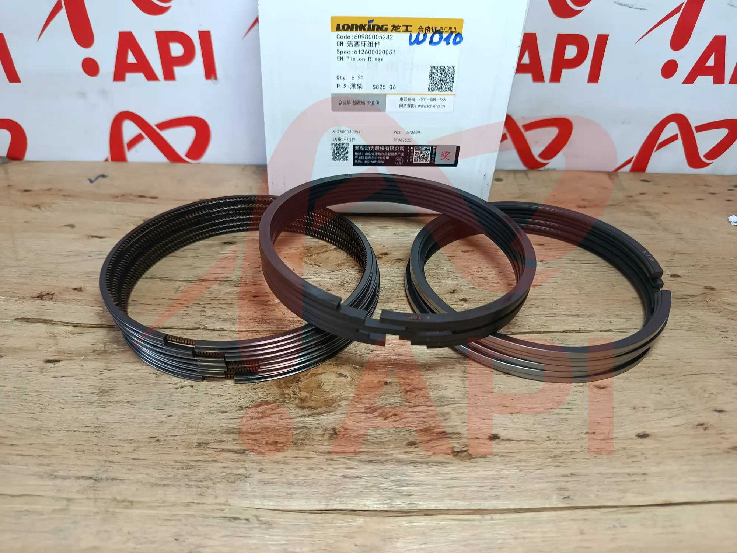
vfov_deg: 56.8
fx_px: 511
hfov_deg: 71.6
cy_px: 276
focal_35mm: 24
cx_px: 368
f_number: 1.7
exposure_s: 1/100
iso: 72
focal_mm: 5.24
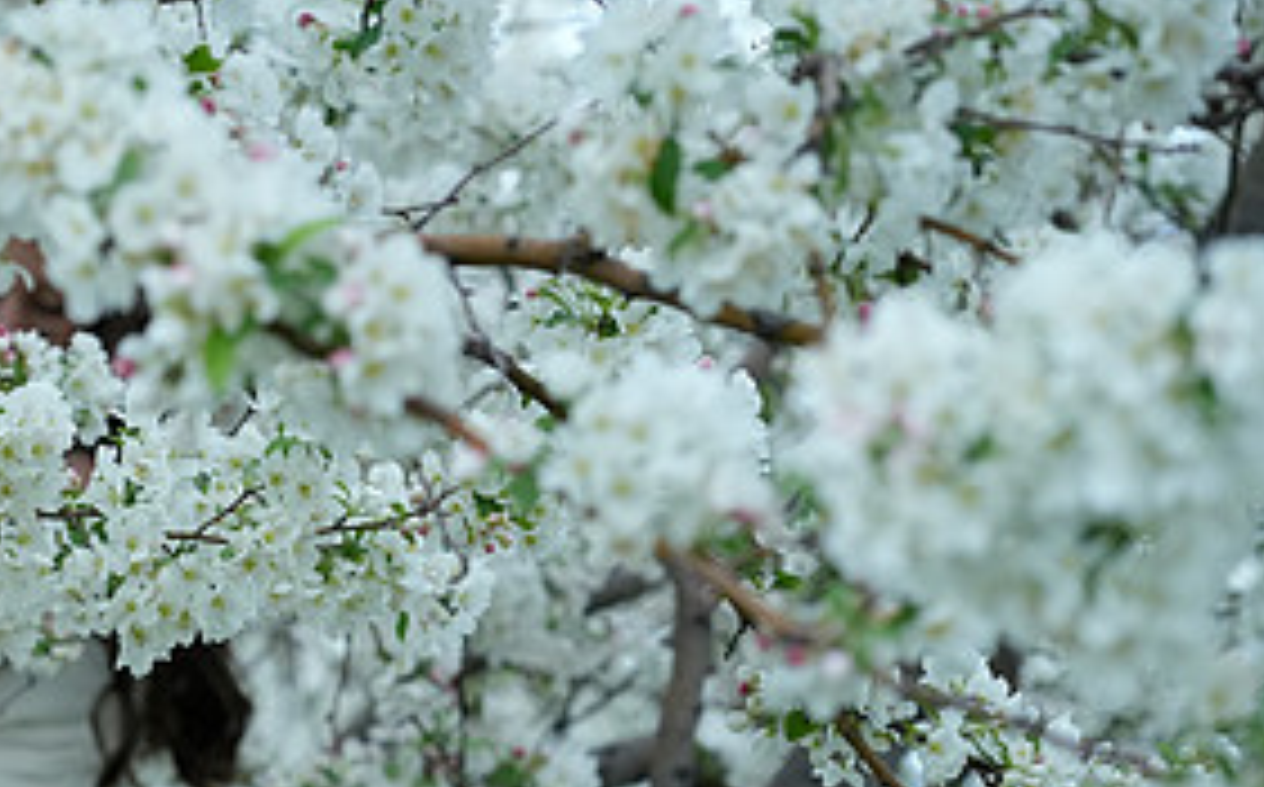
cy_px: 816
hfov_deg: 11.6
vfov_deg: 7.3
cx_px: 72
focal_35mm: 179
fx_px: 6160
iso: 2500
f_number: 4
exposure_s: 1/400
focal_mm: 85
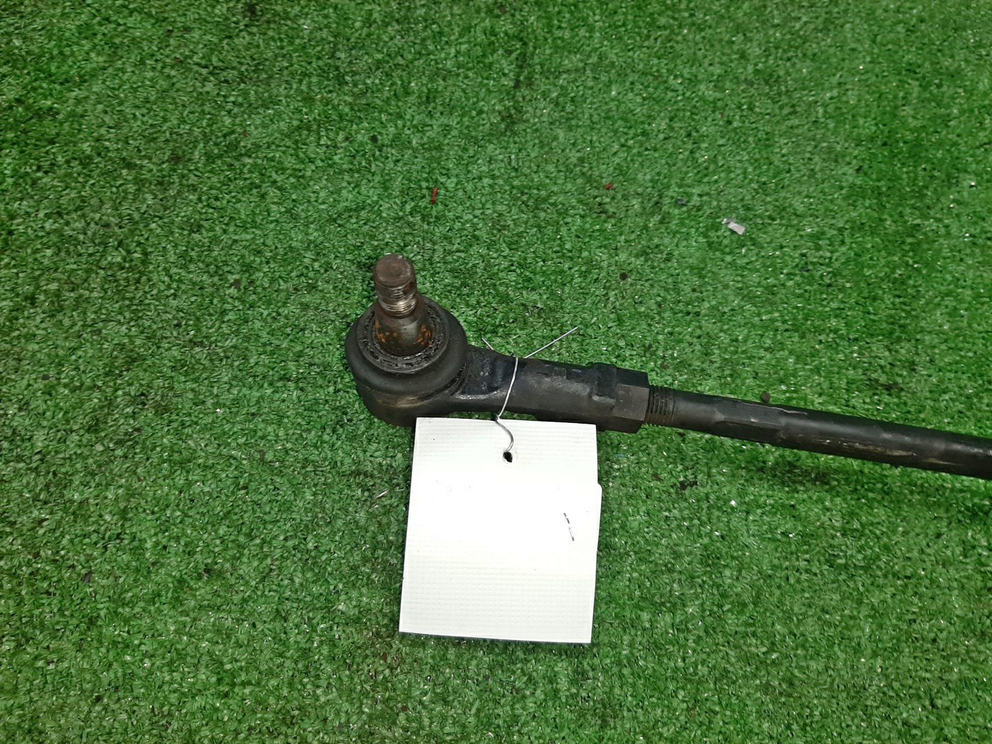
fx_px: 745
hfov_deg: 67.3
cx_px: 496
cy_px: 372
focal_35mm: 26
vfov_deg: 53.1
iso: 77
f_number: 1.7
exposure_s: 1/50
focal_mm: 3.93
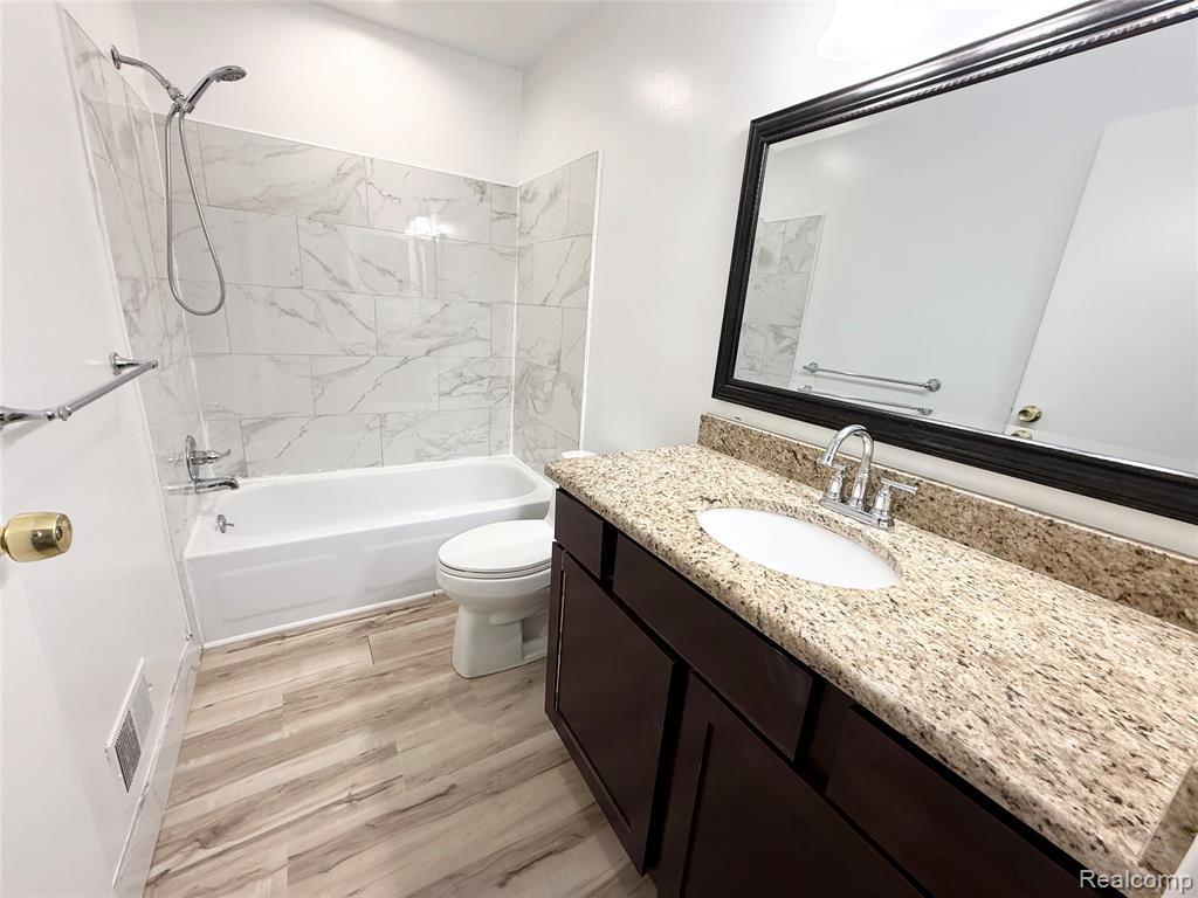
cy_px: 449
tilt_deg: -15.8
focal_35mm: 14
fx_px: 485
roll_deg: -3.9
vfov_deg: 85.7
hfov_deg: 102.1
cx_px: 599
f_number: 2.2
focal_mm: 2.22
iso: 80
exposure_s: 1/120
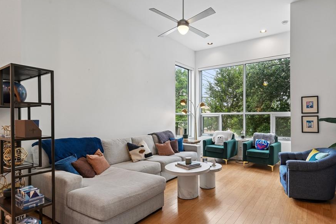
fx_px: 187
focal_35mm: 20
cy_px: 115
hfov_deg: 83.2
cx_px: 197
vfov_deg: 61.9
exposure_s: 1/25
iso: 400
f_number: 8
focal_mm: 17
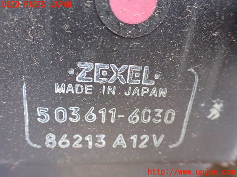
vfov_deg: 46.8
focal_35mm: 30
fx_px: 205
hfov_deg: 60.0
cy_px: 88
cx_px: 118
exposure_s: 1/40
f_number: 2.3
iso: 800
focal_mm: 5.4
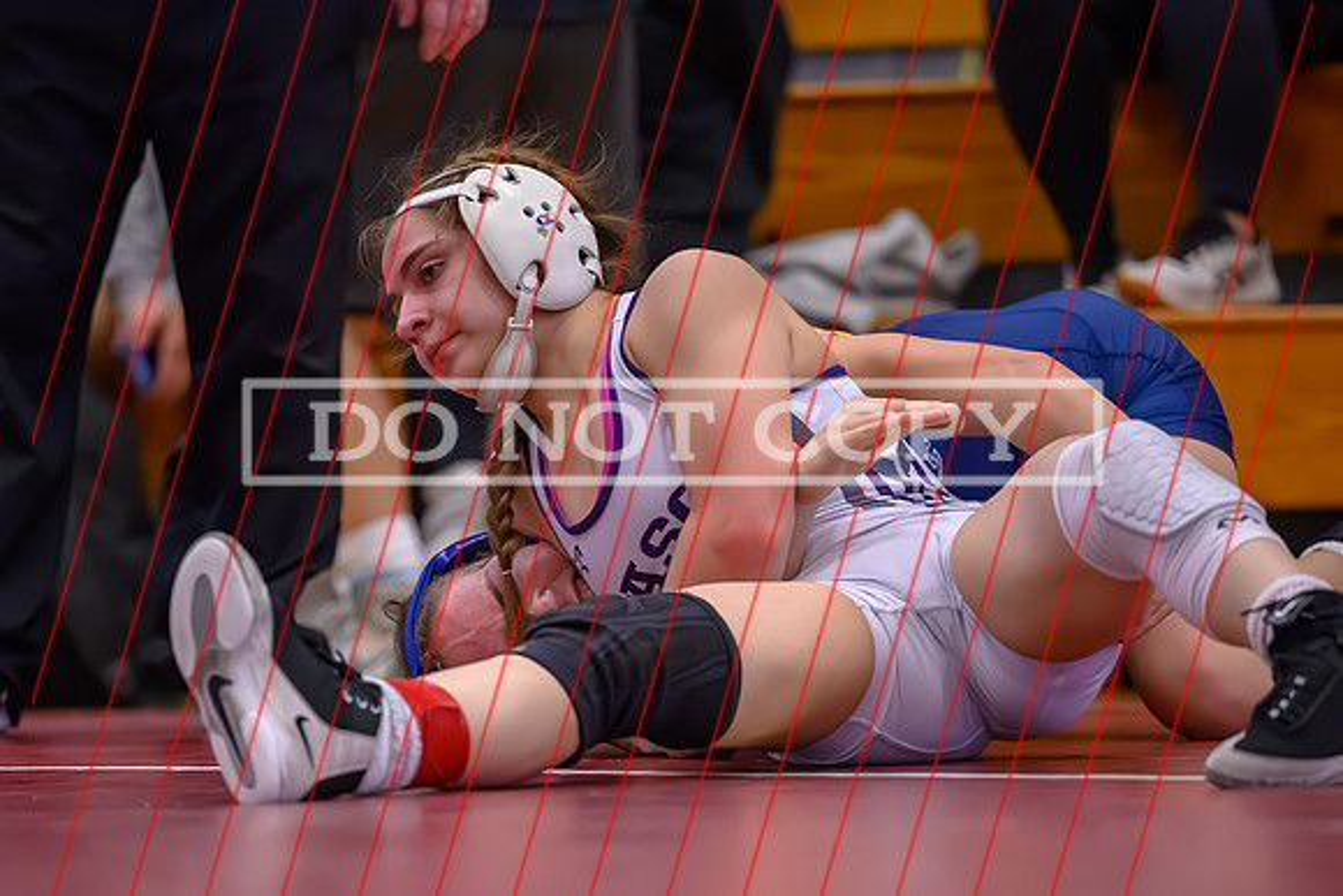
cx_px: 524
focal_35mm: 280
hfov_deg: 7.3
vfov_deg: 4.9
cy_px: 595
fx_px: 10458
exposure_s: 1/640
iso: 10000
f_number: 2.8
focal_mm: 200
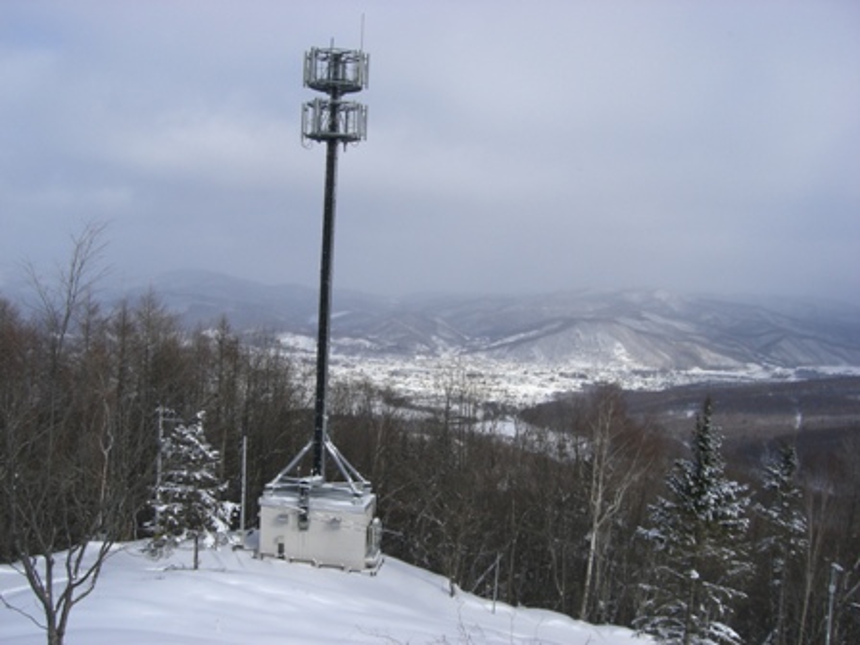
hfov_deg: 49.0
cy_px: 322
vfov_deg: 37.7
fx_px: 944
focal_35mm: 38
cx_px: 430
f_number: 4.3
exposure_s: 1/800
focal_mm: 6.2
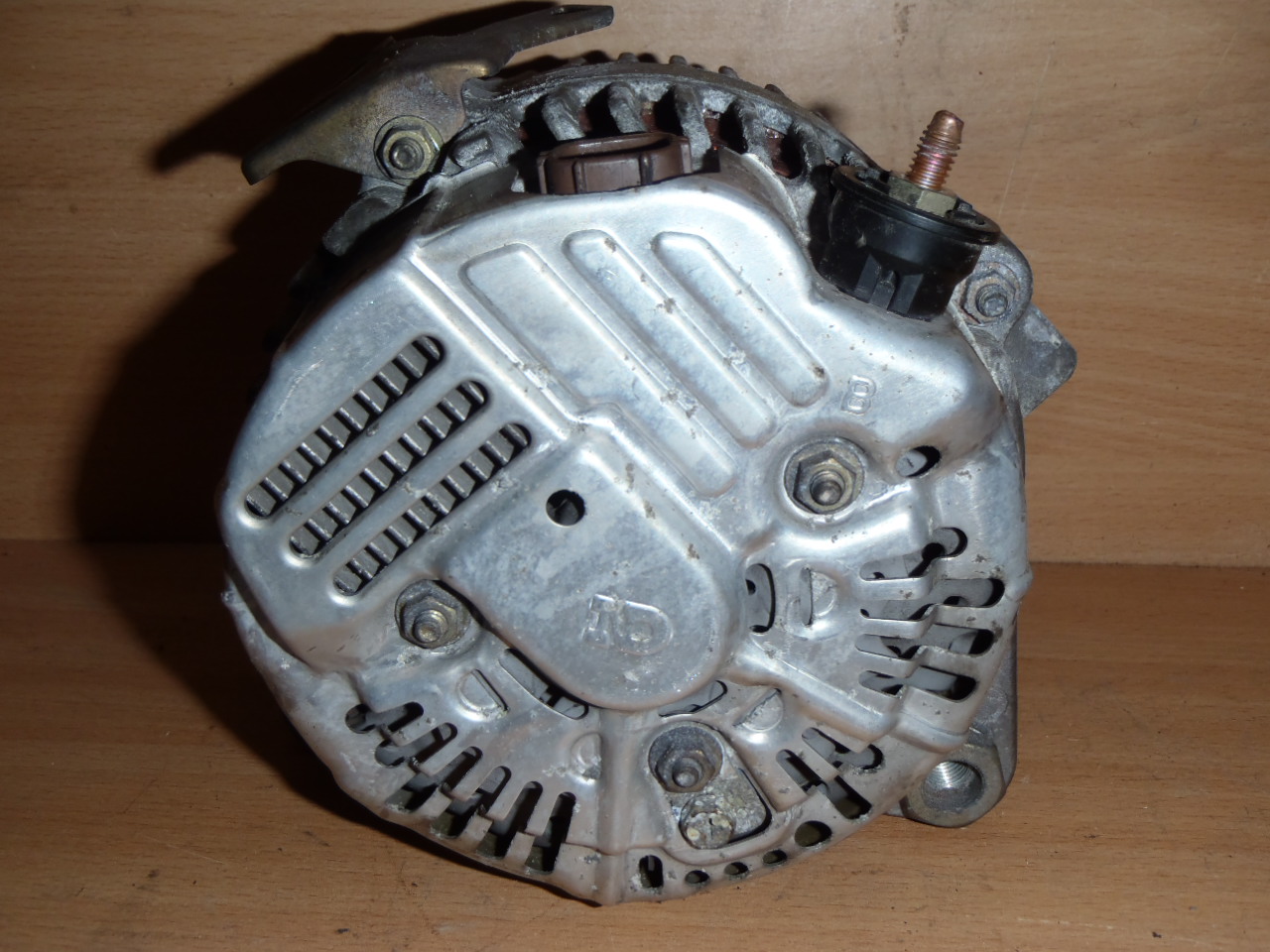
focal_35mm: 38
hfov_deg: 49.0
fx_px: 1394
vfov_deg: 37.7
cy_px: 476
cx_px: 635
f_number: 4.6
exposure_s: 1/40
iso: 100
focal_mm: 6.83
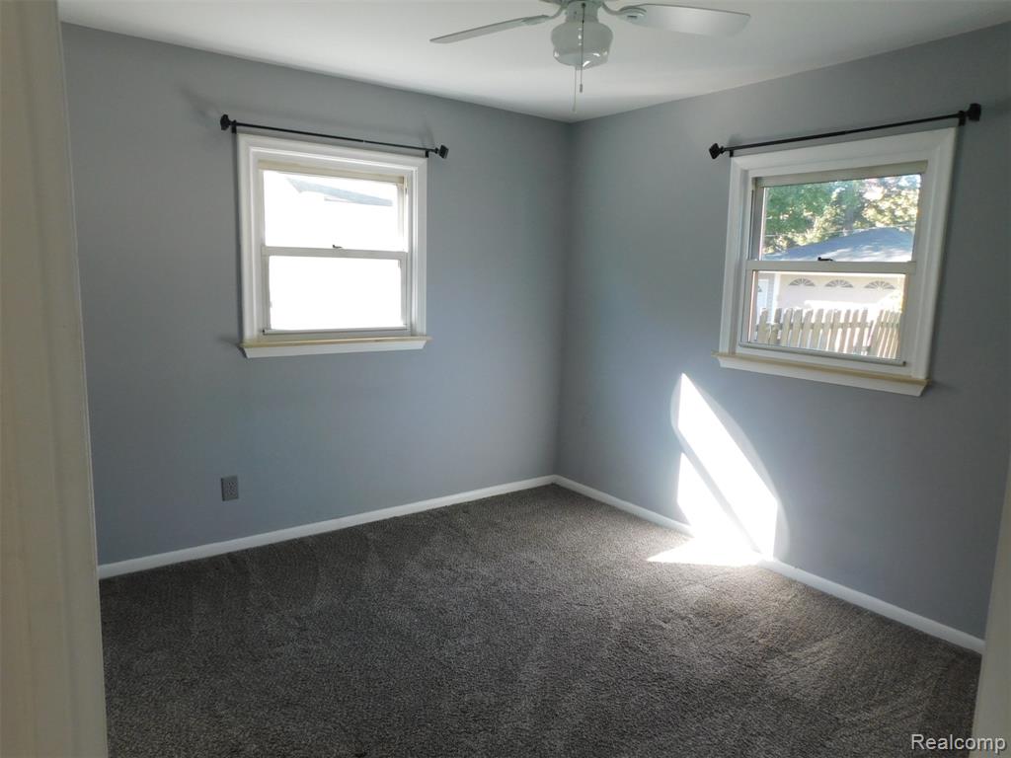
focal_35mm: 23
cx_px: 506
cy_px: 379
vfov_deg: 58.9
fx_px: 672
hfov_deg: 73.9
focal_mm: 4
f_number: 3
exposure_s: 1/60
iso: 125
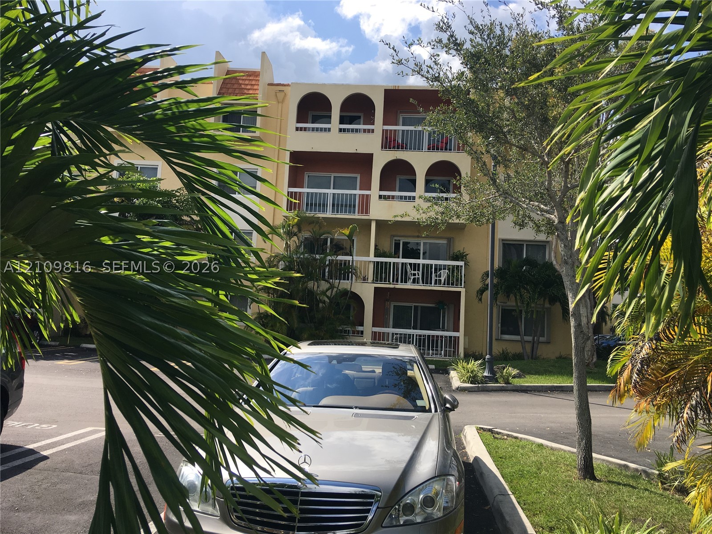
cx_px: 356
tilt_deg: +7.0
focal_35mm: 29
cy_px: 267
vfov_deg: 48.2
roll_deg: -3.2
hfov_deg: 61.7
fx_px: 596
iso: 25
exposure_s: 1/1350
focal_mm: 4.15
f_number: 2.2
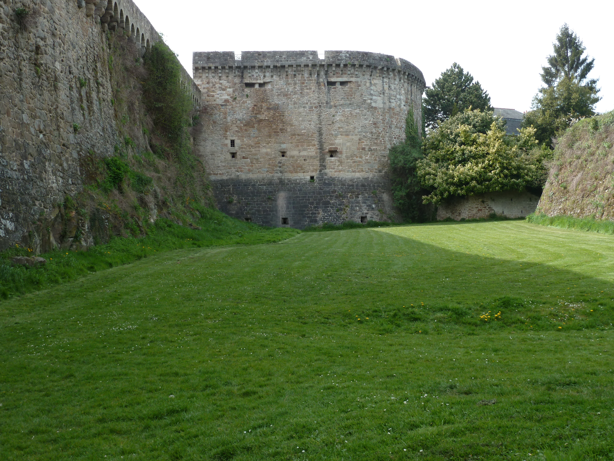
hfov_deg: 42.9
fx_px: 780
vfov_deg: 32.9
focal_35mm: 44
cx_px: 307
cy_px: 230
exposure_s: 1/160
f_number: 4
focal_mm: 7.3
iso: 80
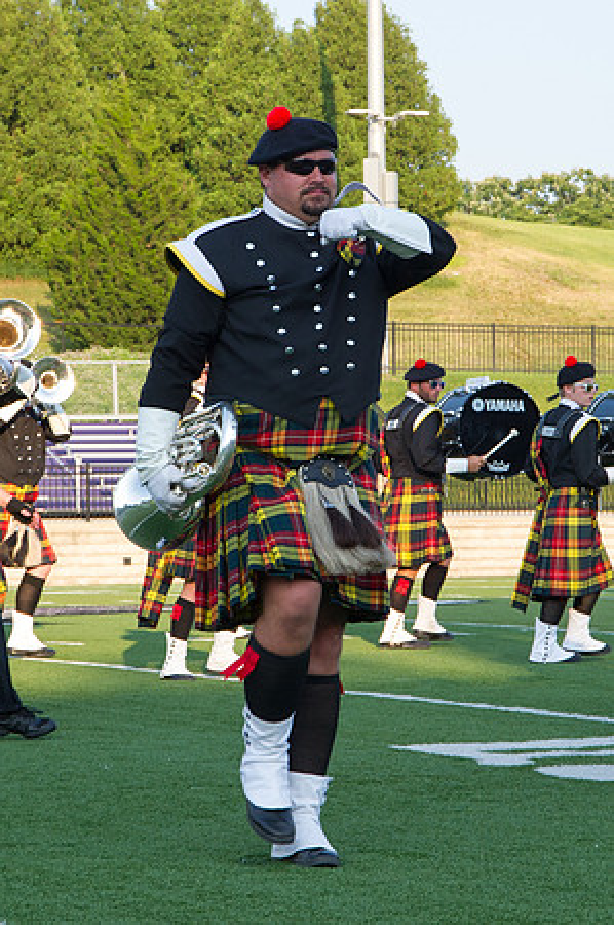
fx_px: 3811
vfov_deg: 13.8
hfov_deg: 9.2
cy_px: 376
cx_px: 314
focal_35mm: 149
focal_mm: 78
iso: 640
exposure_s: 1/320
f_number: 9
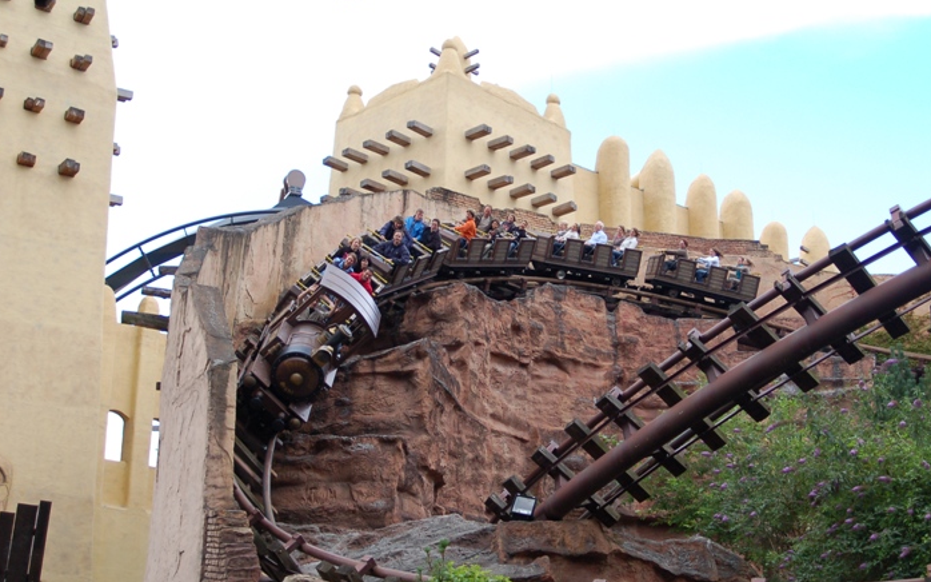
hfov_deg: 41.0
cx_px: 524
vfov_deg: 26.3
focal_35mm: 49
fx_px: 1243
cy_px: 304
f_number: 3.5
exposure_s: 1/640
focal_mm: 28
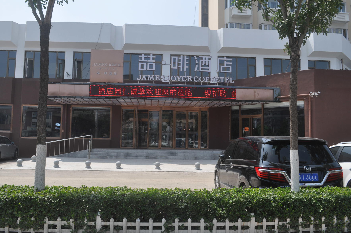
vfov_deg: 39.9
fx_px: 321
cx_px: 176
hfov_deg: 57.3
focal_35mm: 33
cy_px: 116
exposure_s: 1/400
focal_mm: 22
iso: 200
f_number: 10
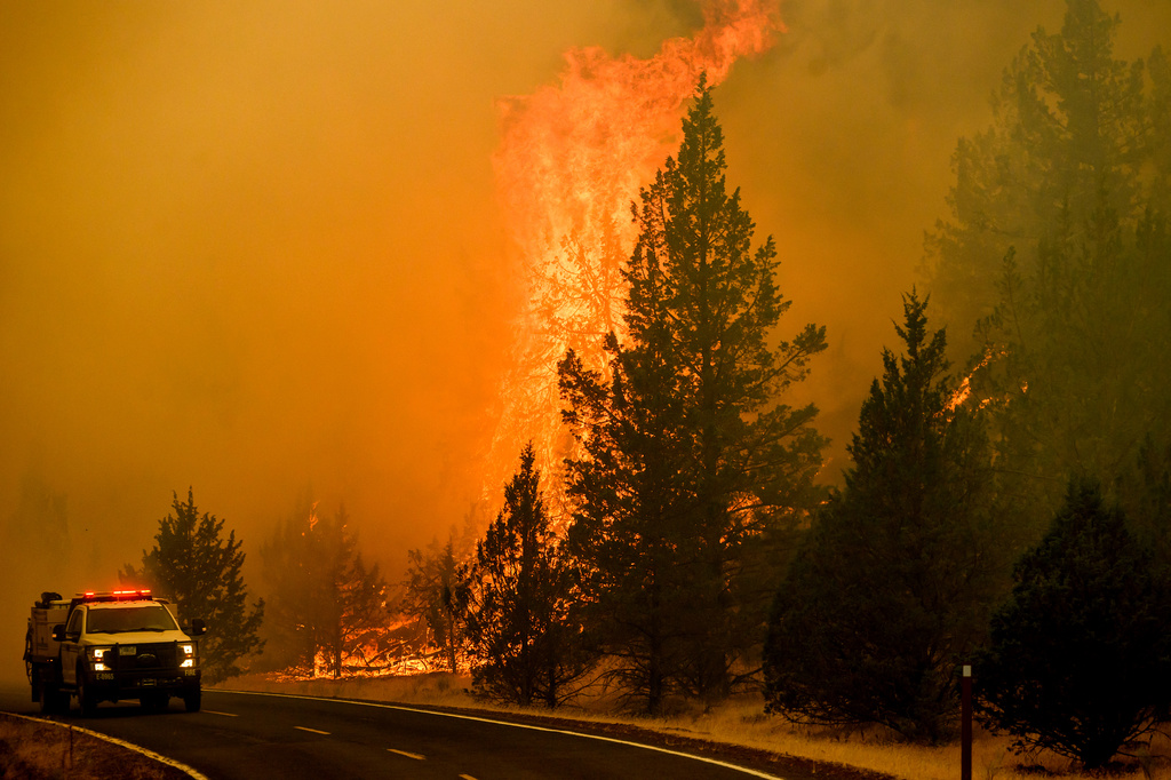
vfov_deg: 8.3
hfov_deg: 12.5
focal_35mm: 165
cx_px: 586
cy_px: 390
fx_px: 5365
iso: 1600
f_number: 4.8
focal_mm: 165
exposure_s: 1/4000
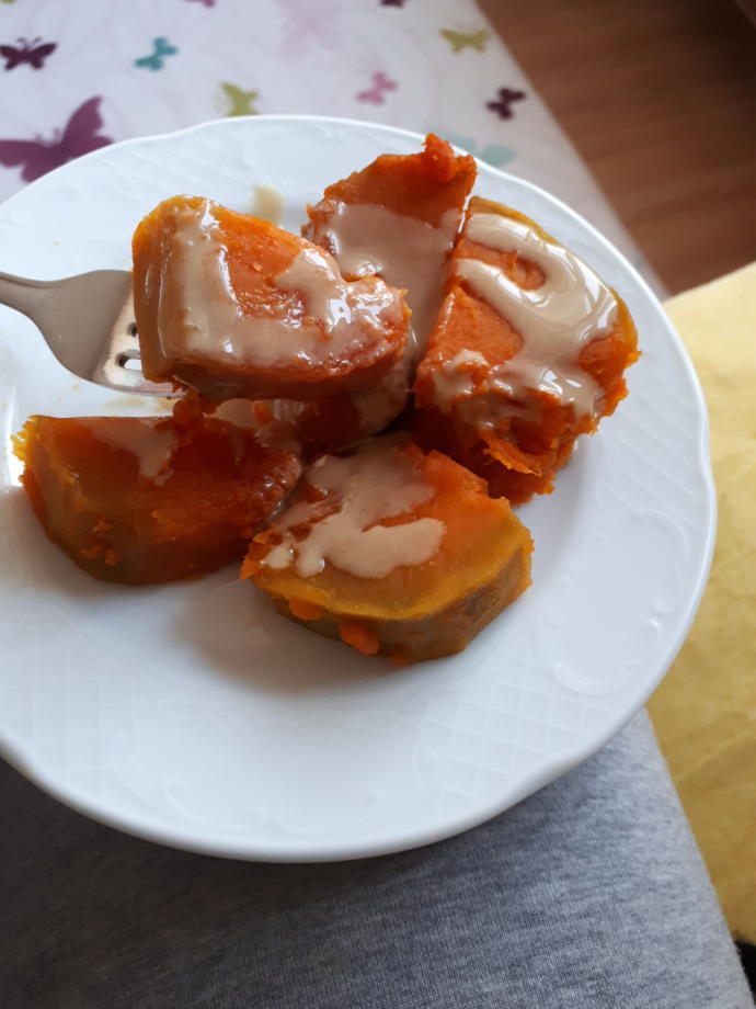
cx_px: 378
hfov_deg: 51.4
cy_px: 504
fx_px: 786
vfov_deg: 65.3
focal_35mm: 27
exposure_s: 1/33
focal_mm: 3.6
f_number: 1.9
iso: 160
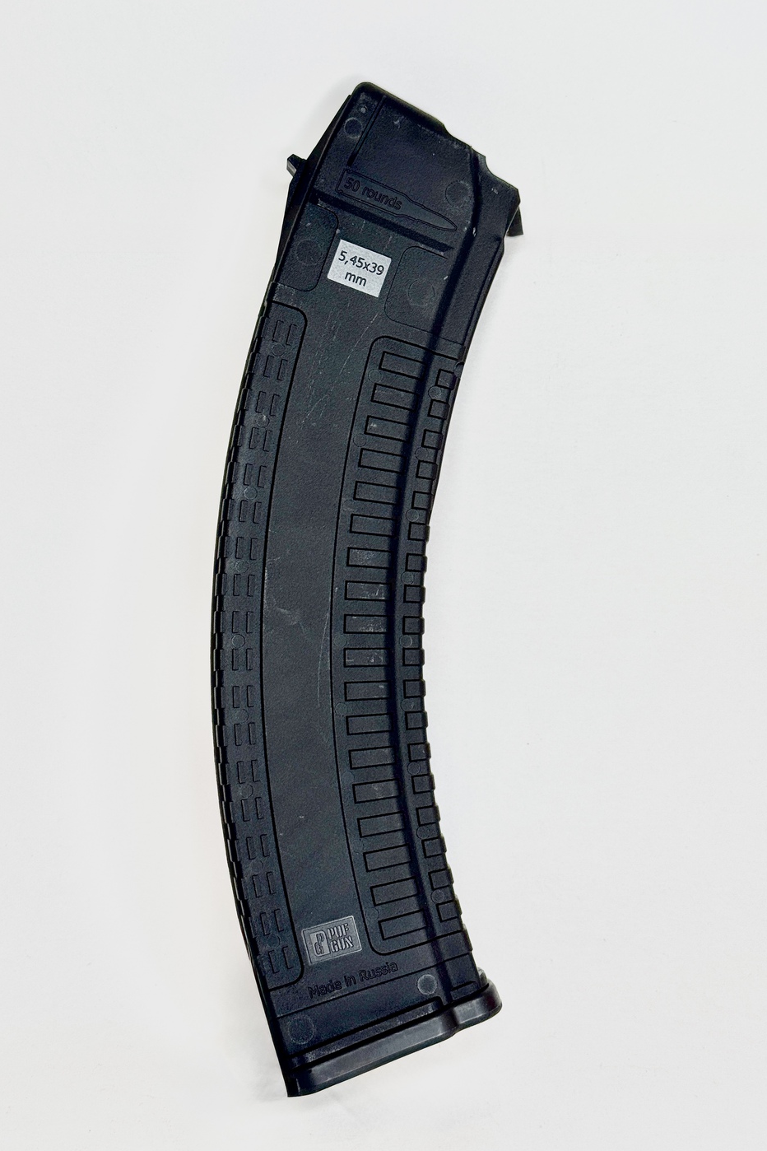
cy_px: 576
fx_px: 1598
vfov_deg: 39.6
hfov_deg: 27.0
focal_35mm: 50
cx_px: 338
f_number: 1.78
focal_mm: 6.76
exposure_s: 1/216
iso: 64
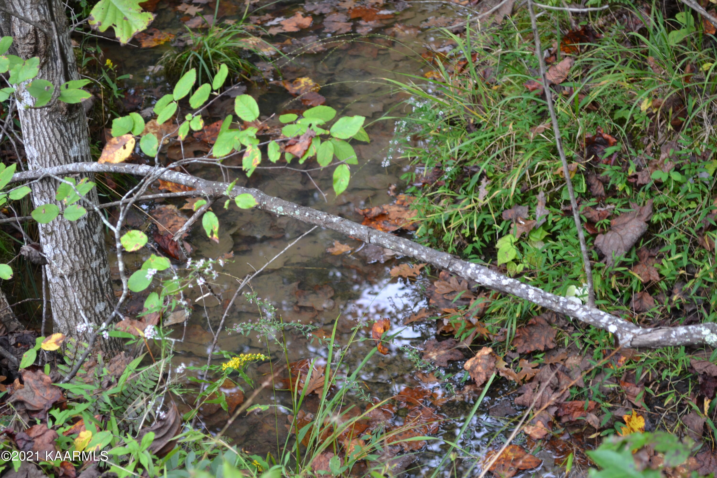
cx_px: 358
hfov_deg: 24.6
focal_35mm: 82
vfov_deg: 16.6
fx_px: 1643
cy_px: 239
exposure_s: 1/30
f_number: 5.6
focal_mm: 55
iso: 400
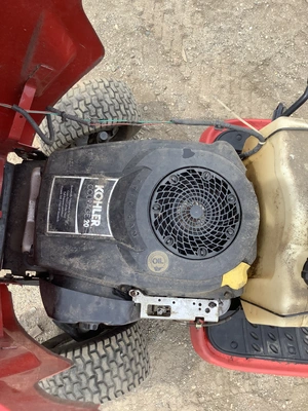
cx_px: 154
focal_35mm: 31
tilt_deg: -75.1
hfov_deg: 45.4
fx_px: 368
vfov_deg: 58.4
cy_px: 206
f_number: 2.4
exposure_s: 1/356
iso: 25
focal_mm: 3.3
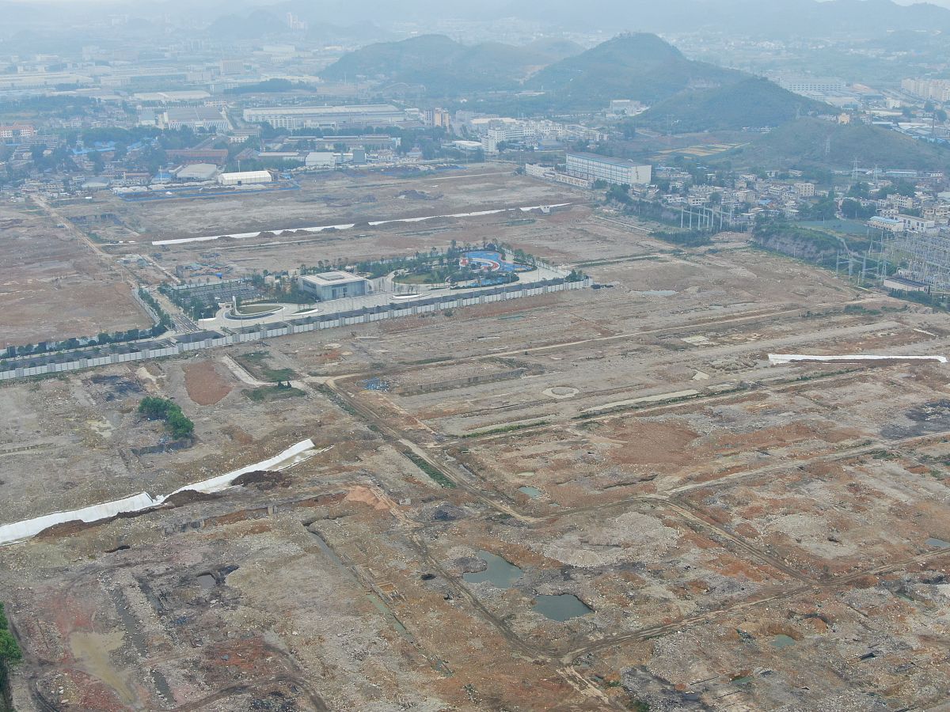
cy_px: 356
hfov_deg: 40.4
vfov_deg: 30.9
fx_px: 1290
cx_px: 475
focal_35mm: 47
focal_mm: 8.42
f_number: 3.8
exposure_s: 1/400
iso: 100
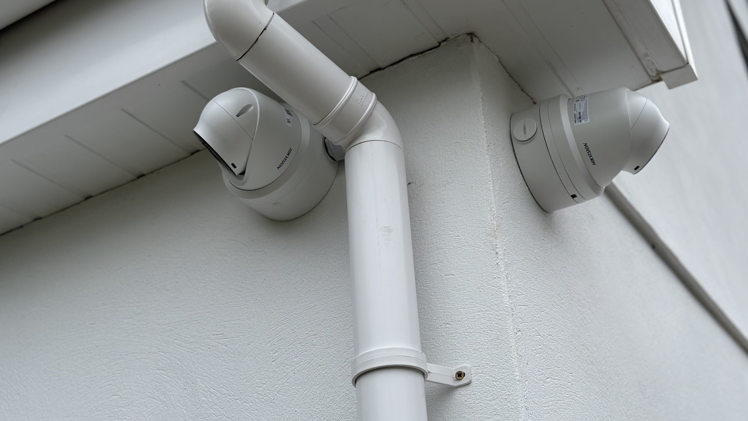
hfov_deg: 39.2
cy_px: 190
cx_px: 373
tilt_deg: +30.4
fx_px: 1051
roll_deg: +4.6
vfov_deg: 22.6
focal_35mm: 53
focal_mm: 6.86
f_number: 1.78
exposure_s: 1/571
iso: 80
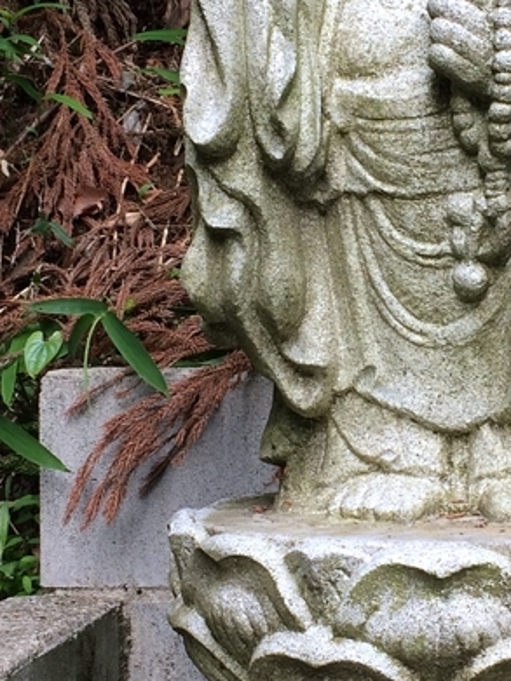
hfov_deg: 16.4
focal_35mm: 89
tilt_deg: -3.4
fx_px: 1753
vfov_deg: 22.0
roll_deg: +1.8
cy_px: 314
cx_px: 439
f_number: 2.2
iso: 40
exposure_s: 1/120
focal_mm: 4.15
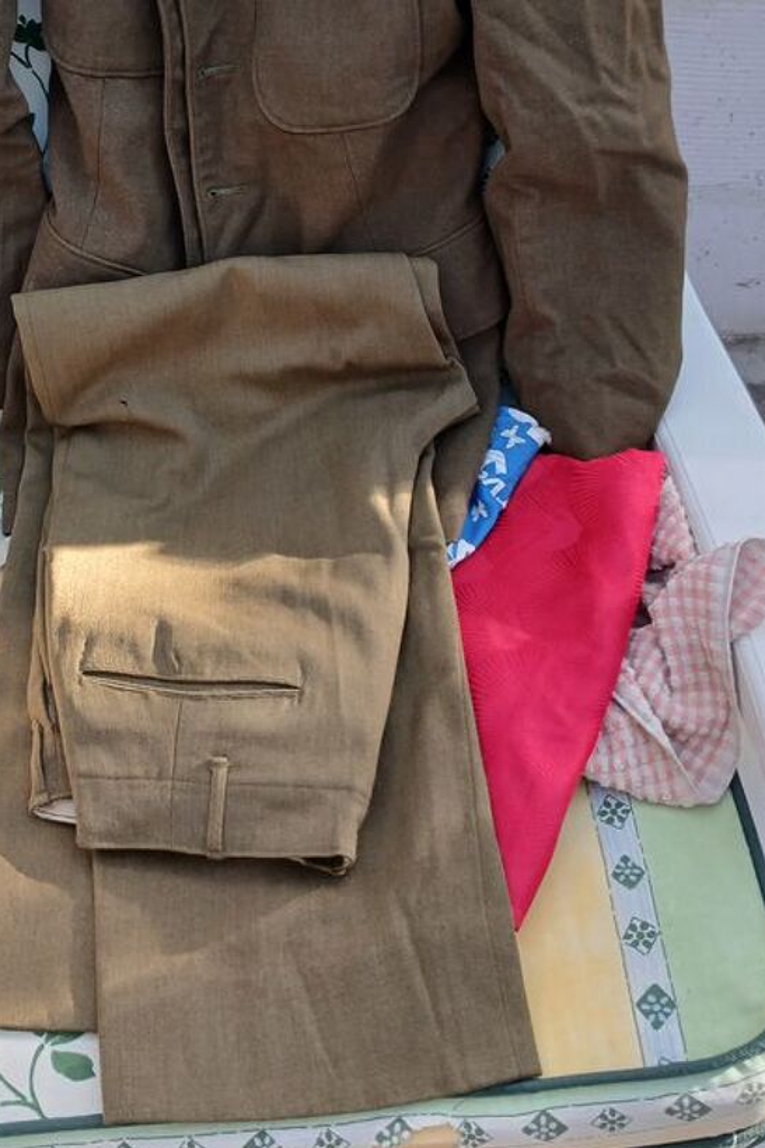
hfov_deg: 29.9
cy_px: 261
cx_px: 178
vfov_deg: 42.8
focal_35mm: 44
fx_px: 1402
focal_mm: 3.98
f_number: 1.8
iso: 32
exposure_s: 1/50
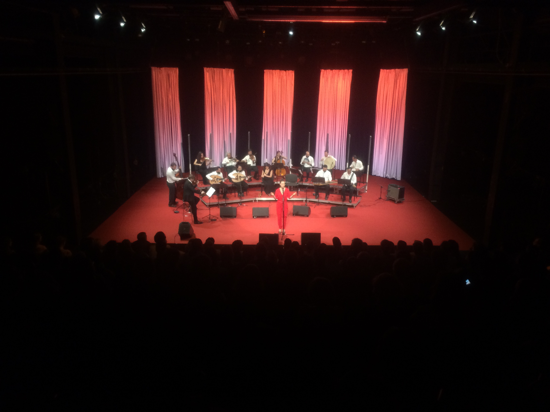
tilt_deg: -16.4
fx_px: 461
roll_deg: +0.1
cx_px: 275
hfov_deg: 61.7
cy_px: 206
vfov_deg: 48.2
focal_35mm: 29
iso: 125
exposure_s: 1/33
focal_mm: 4.15
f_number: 2.2
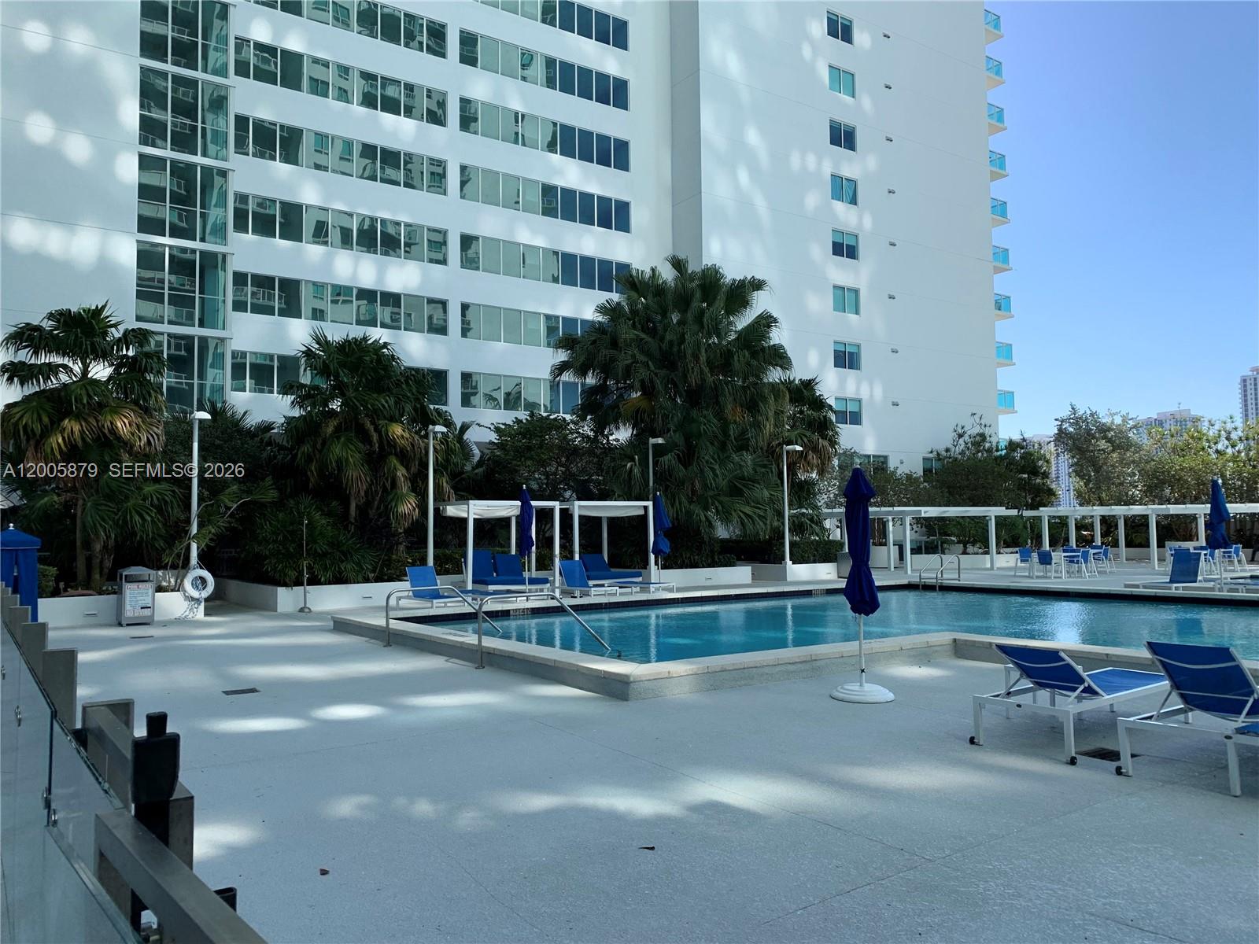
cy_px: 472
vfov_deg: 53.1
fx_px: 946
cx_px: 630
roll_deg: +1.4
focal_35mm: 26
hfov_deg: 67.3
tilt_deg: +2.6
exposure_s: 1/1235
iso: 25
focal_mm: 4.25
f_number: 1.8
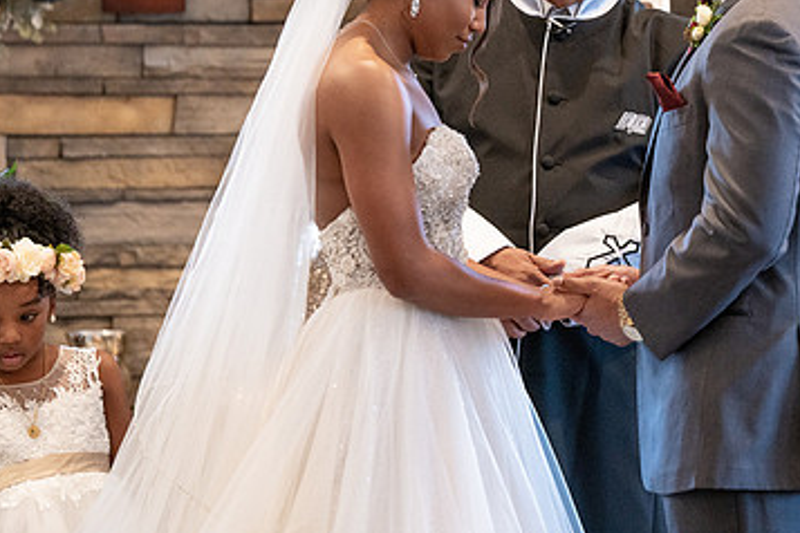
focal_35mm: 325
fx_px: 7222
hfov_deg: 6.3
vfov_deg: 4.2
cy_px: 140
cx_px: 556
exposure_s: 1/100
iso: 2000
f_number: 3.5
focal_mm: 200
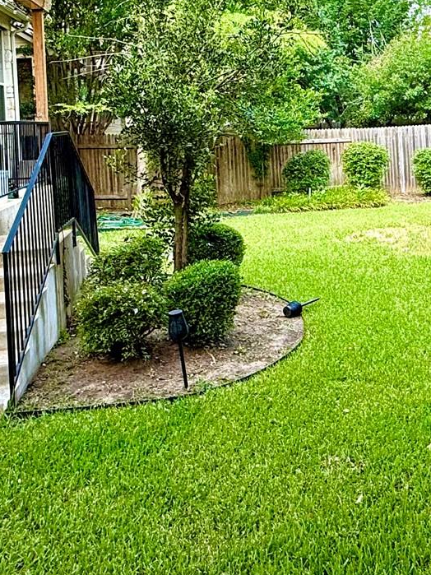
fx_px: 681
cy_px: 110
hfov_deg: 34.5
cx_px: 313
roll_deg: +3.4
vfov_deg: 43.5
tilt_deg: +1.4
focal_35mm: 41
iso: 64
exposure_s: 1/527
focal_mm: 2.22
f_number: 2.2
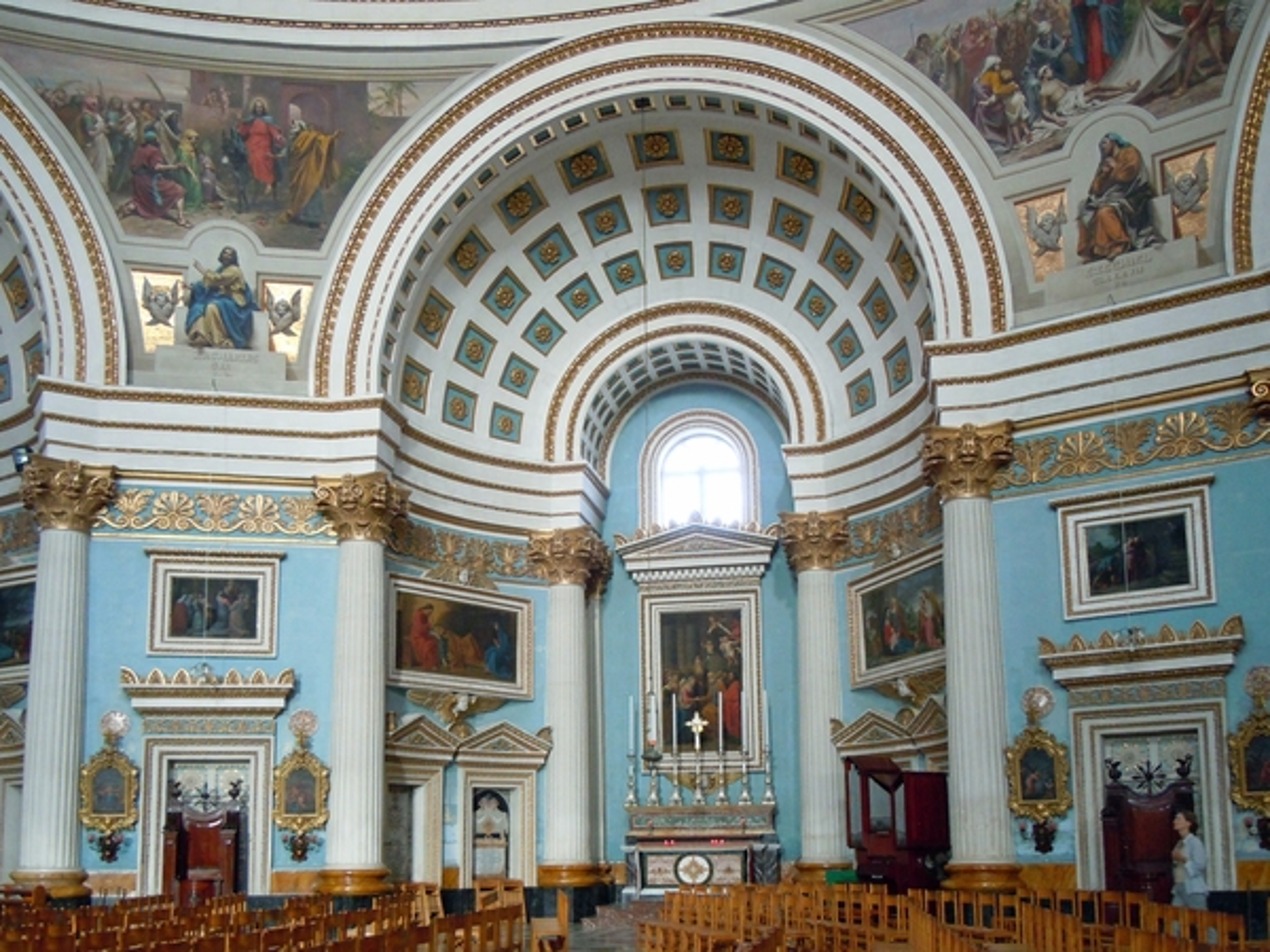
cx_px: 635
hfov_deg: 60.0
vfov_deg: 46.8
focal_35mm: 30
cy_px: 476
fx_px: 1101
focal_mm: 5.4
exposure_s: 1/25
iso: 400
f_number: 3.5
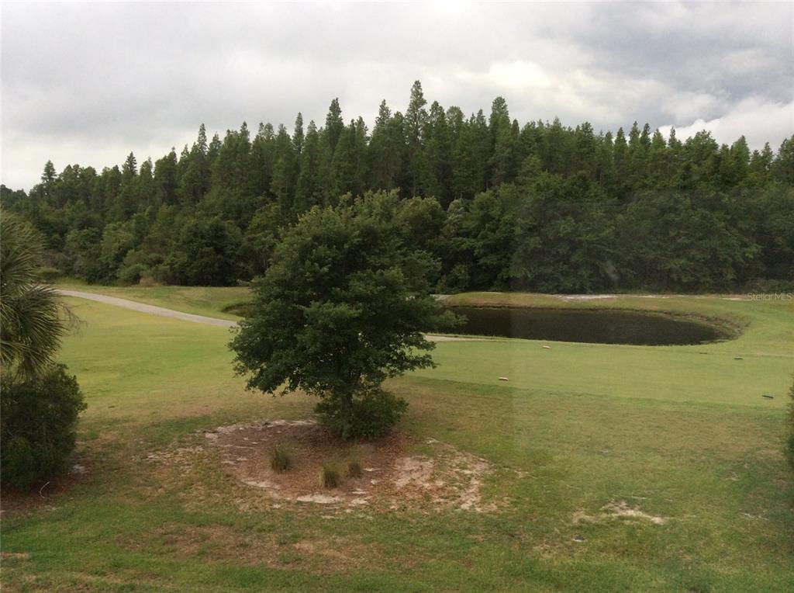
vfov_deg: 42.8
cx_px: 397
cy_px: 296
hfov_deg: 55.4
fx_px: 756
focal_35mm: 33
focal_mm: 3.3
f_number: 2.4
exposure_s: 1/120
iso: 50
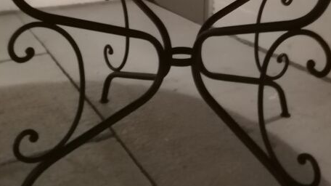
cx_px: 172
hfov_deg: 39.9
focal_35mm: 52
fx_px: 456
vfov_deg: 21.9
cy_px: -12
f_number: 1.8
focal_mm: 4.75
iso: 1600
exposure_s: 1/16.7
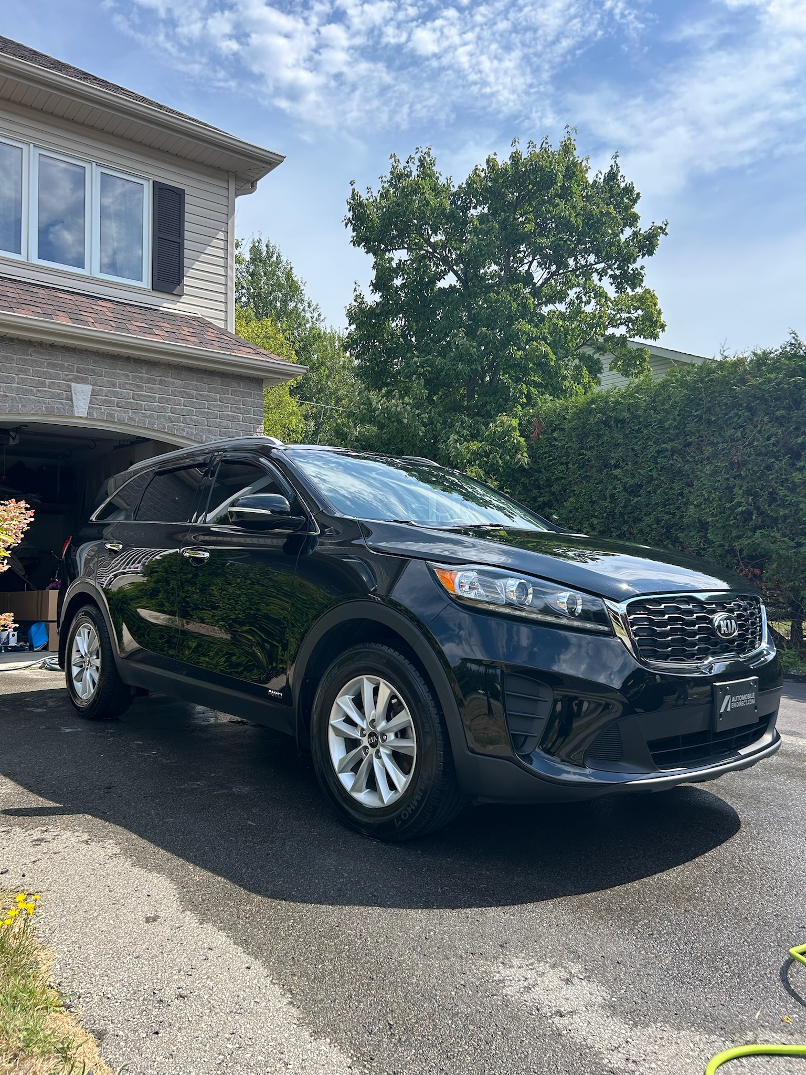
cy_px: 538
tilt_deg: +3.3
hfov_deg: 53.1
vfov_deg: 67.3
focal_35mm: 26
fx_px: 807
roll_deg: -0.2
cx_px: 403
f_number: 1.5
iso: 50
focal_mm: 5.7
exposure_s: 1/2513
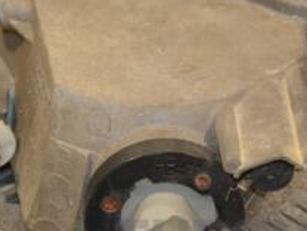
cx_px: 92
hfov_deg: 5.3
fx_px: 3317
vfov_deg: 4.0
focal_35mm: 374
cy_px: 44
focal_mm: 90
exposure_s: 1/125
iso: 800
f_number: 5.6
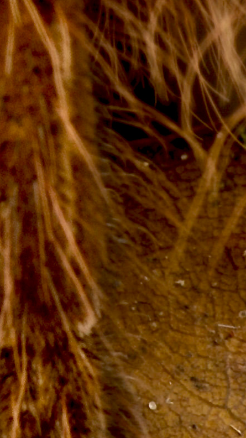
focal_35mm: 1147
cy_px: -48
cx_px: -154
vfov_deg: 1.9
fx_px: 13312
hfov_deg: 1.1
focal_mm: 105
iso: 160
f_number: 20
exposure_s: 1/200
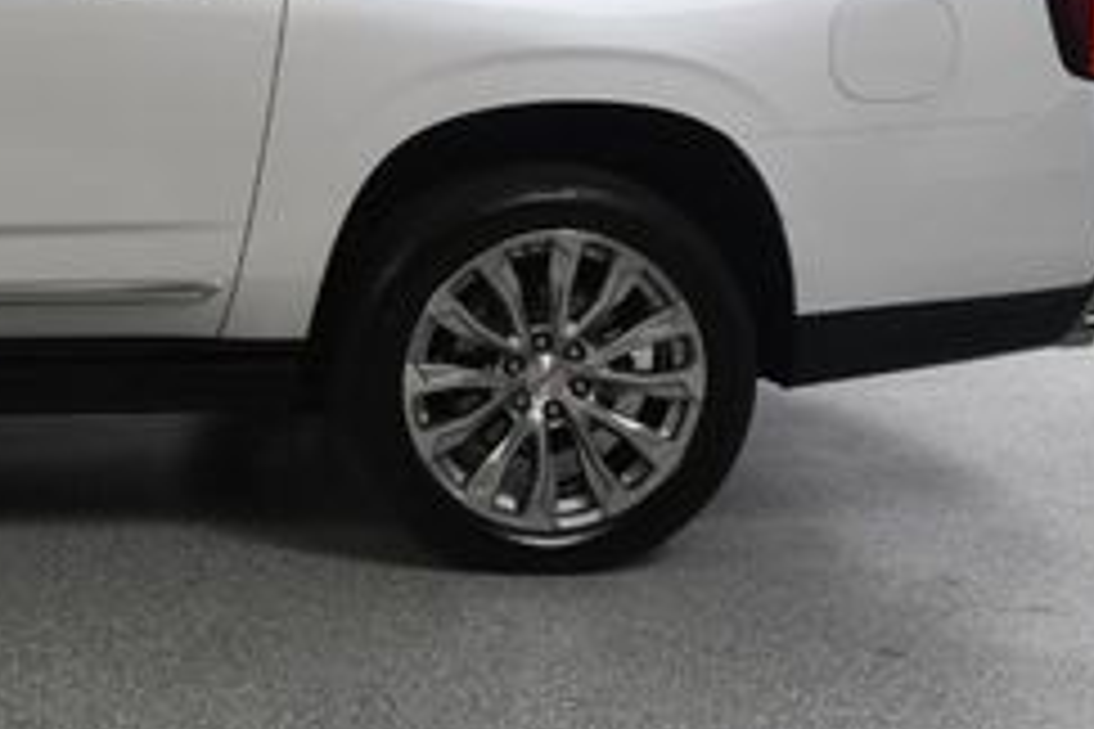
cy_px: 171
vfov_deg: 15.6
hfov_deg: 21.7
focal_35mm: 87
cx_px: -216
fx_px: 2644
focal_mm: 22
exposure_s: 1/160
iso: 100
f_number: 13
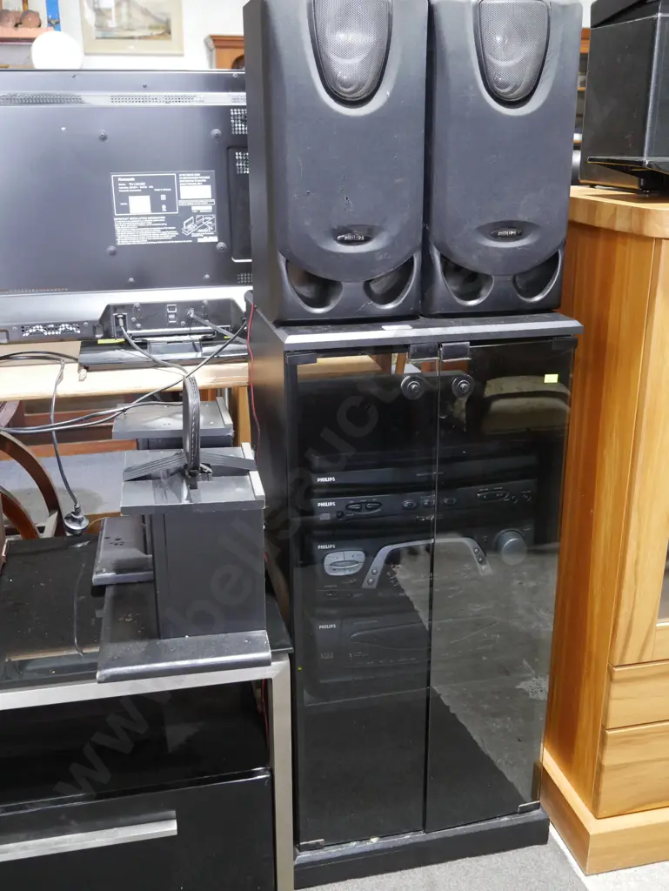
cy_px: 446
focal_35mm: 36
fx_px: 927
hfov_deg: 39.7
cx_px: 334
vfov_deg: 51.3
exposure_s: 1/60
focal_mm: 18
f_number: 4
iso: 1250
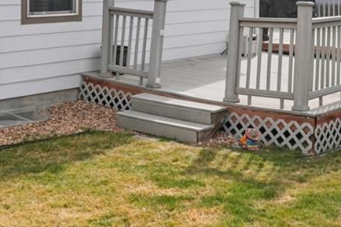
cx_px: 123
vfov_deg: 21.1
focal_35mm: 61
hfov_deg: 32.8
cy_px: -26
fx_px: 576
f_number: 8
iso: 100
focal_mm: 11
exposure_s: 1/500
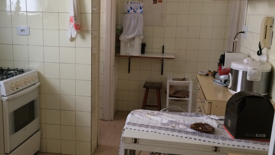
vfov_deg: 29.7
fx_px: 292
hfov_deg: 50.3
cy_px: 81
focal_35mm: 40
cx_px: 116
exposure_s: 1/30
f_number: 2.2
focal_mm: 4.15
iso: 200
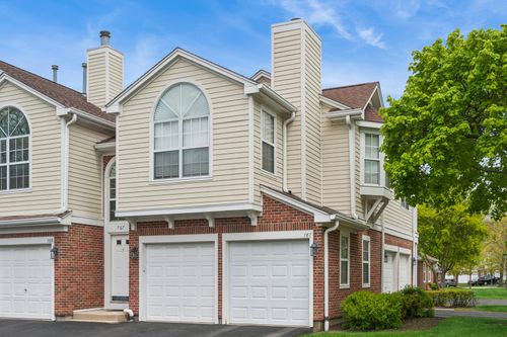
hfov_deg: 48.5
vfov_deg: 33.4
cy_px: 168
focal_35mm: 40
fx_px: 563
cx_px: 254
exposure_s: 1/2000
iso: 400
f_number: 8
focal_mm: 40
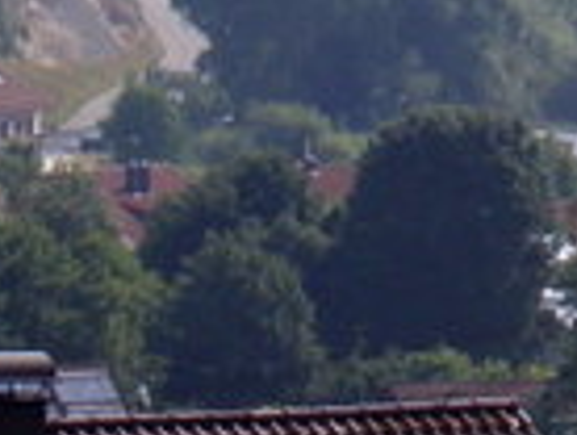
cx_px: 602
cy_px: -96
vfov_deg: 1.9
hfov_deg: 2.5
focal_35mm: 803
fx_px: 13408
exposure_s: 1/500
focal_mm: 24.7
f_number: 4.6
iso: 64
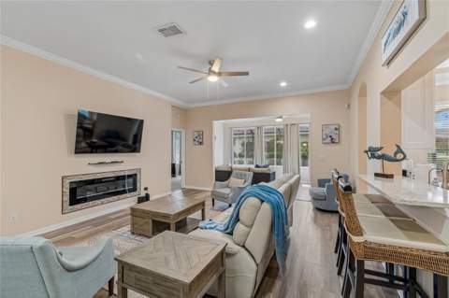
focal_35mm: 15
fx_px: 187
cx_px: 224
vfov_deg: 77.2
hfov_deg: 100.4
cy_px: 149
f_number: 7.1
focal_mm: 10
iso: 100
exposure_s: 1/6
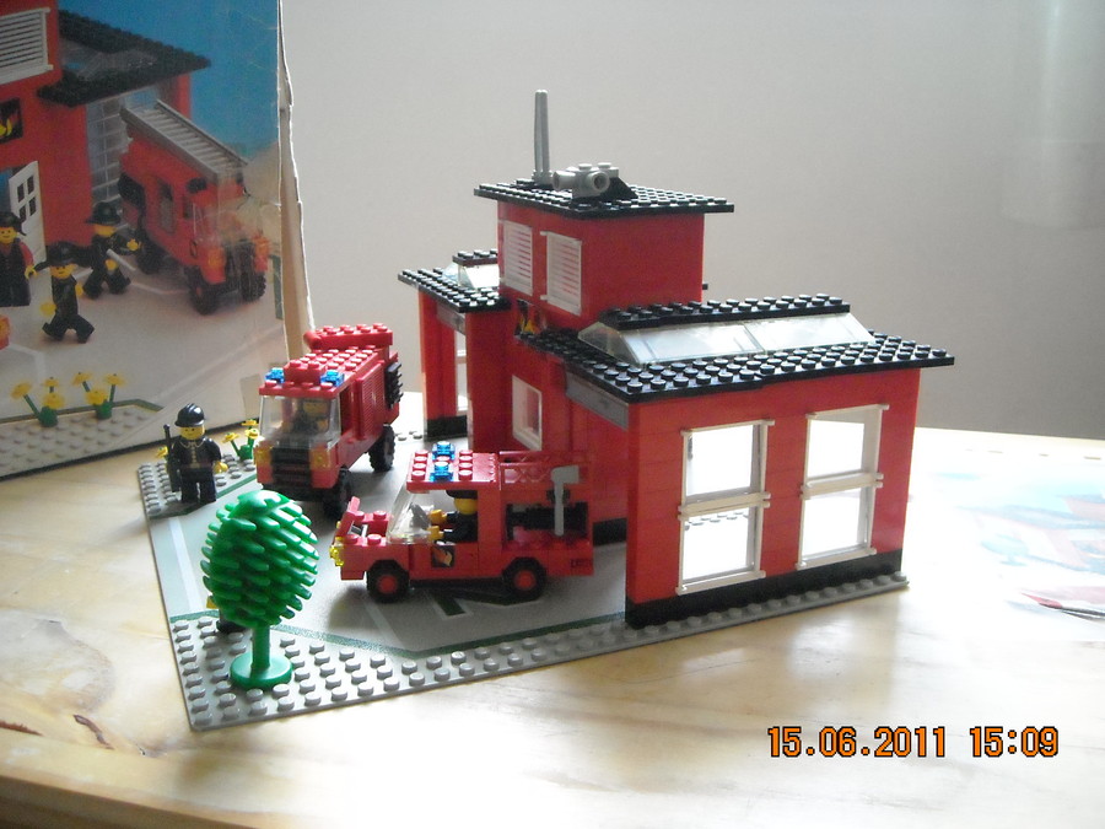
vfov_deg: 40.7
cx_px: 552
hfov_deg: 52.6
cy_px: 414
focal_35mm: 35
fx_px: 1117
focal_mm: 5.7
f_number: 2.8
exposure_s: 1/71
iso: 800
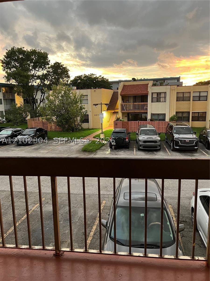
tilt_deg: -10.3
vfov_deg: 67.3
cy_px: 140
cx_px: 105
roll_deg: +1.0
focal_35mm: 26
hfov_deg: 53.1
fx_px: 210
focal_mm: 5.7
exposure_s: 1/60
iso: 250
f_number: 1.5
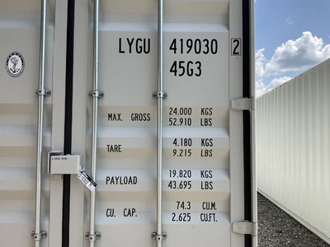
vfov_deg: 48.2
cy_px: 124
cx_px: 165
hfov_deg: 61.7
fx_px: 276
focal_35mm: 29
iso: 25
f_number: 1.8
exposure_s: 1/962
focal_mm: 3
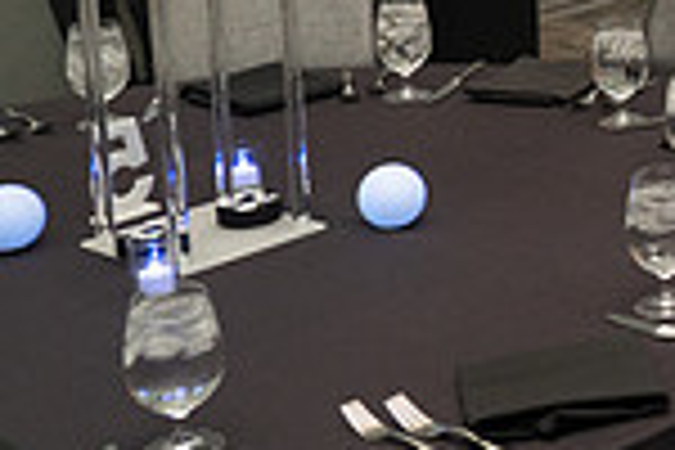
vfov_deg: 14.2
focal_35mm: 93
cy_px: -110
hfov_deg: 18.6
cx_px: 1089
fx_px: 1744
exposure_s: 1/160
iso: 2500
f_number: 4
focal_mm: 24
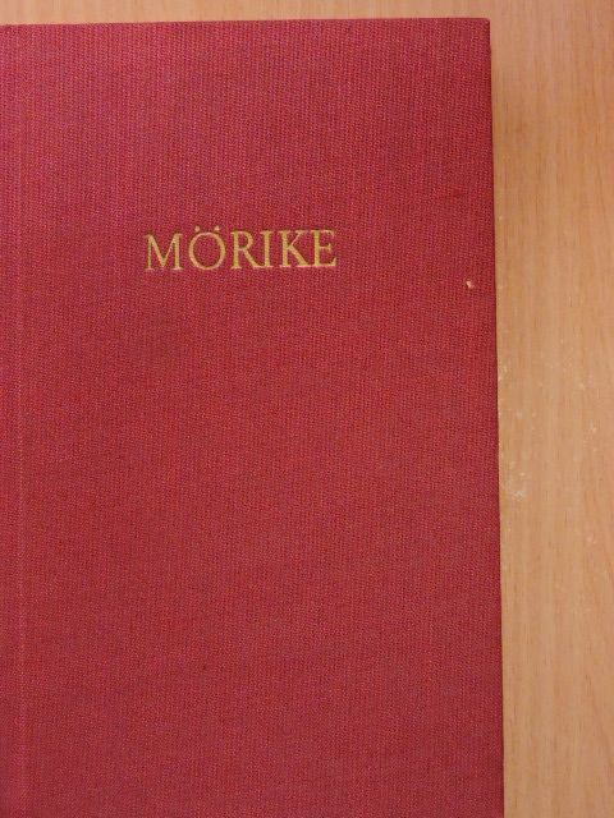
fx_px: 1892
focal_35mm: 80
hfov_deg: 18.4
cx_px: 307
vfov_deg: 24.4
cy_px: 409
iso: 1600
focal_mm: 14.3
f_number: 4.5
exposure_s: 1/80
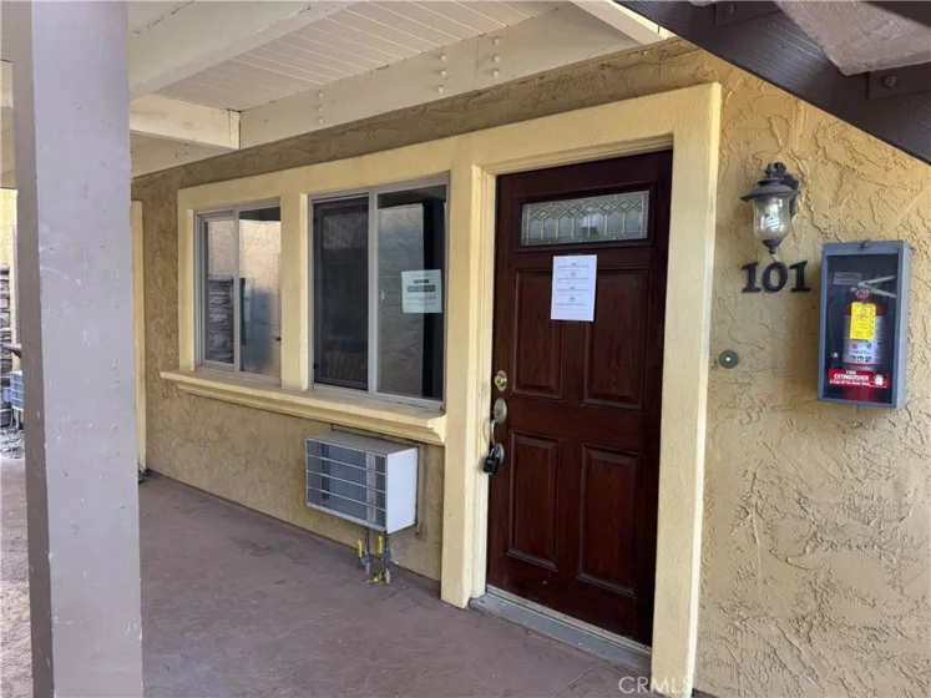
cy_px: 349
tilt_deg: -3.3
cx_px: 466
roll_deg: -0.5
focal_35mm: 24
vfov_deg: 56.8
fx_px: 645
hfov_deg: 71.6
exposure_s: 1/107
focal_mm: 6.76
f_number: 1.78
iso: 200
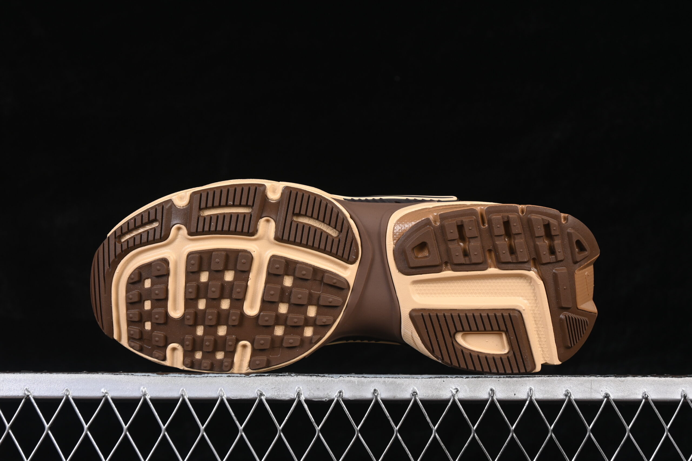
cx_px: 346
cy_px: 230
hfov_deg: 27.0
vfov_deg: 18.2
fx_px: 1442
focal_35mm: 75
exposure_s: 1/80
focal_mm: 50
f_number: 7.1
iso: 160
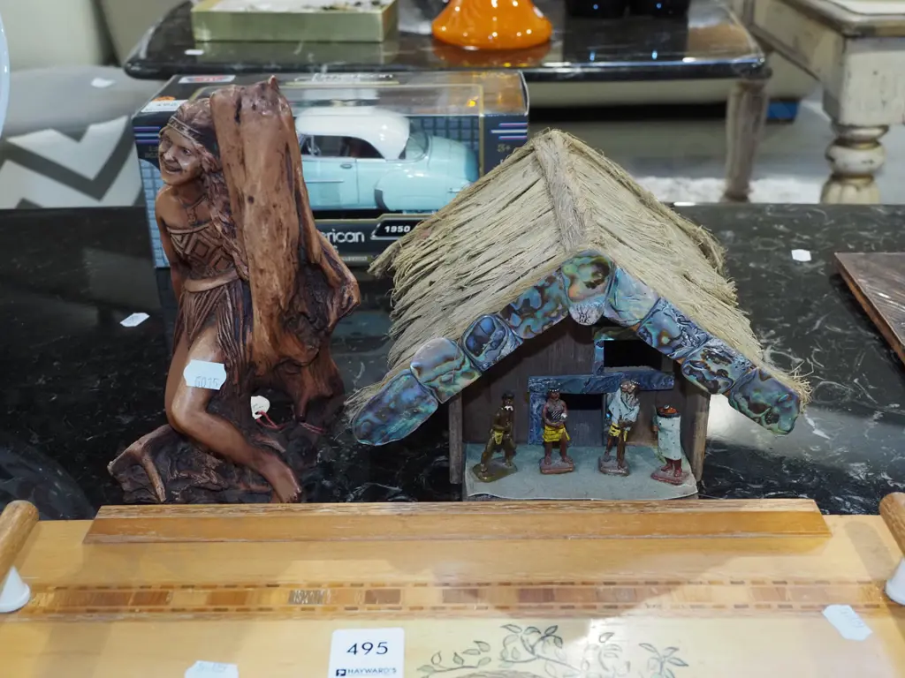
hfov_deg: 49.0
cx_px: 452
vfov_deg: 37.7
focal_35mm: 38
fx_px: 993
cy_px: 339
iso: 2000
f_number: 5.6
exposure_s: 1/60
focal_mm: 19
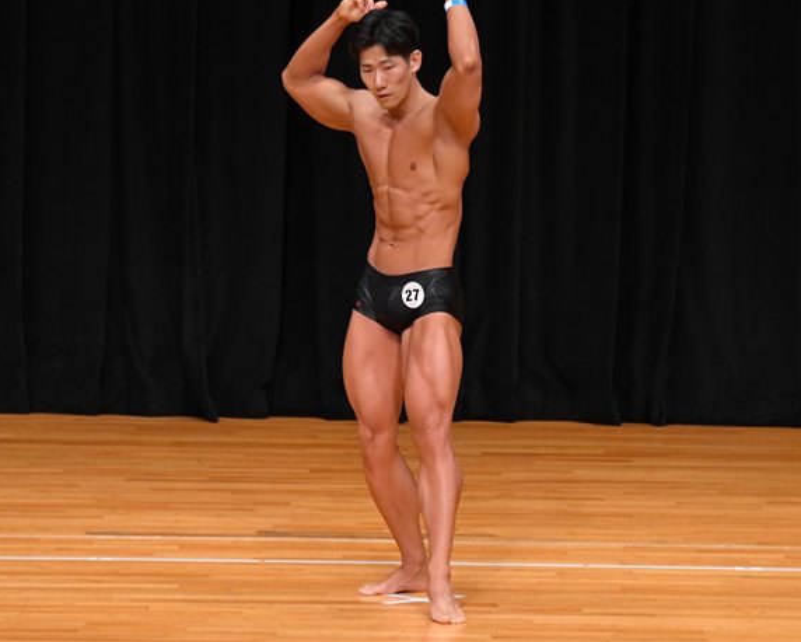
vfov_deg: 4.8
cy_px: 314
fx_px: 7684
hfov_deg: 6.0
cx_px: 471
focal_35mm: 324
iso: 3200
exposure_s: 1/400
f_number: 5.6
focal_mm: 170
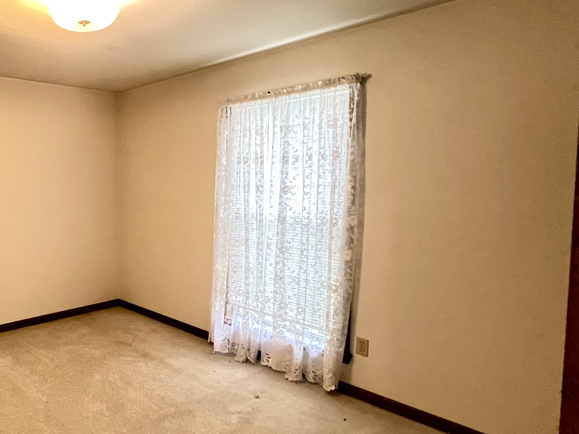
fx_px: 385
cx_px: 67
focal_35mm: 23
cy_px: 202
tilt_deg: -3.0
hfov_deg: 63.0
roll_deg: +0.7
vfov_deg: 58.8
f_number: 1.8
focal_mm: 1.57
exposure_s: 1/60
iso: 500
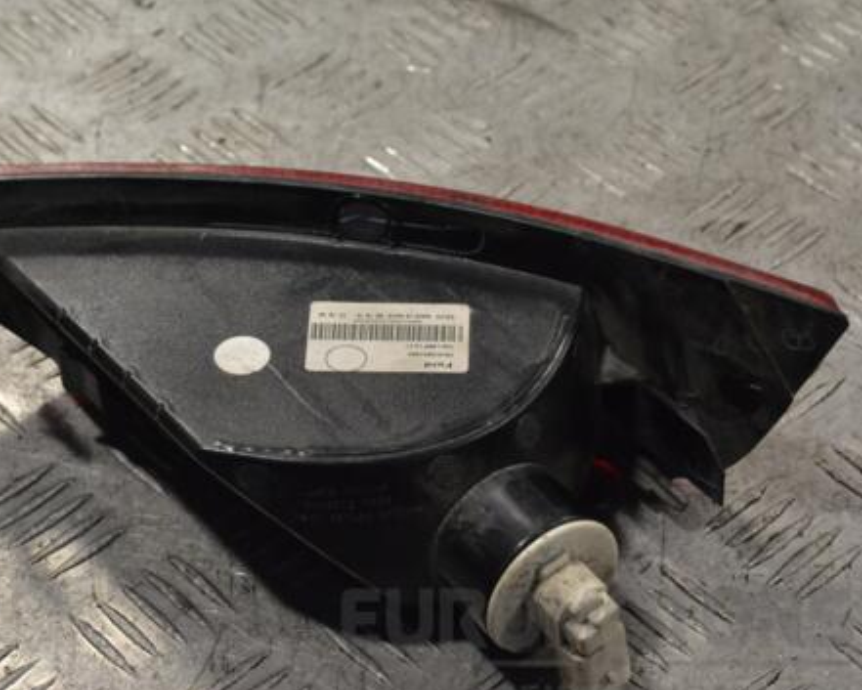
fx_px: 2348
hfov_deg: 20.7
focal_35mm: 92
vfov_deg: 16.7
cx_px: 305
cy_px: 358
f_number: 9
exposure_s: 1/320
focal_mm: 48
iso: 3200
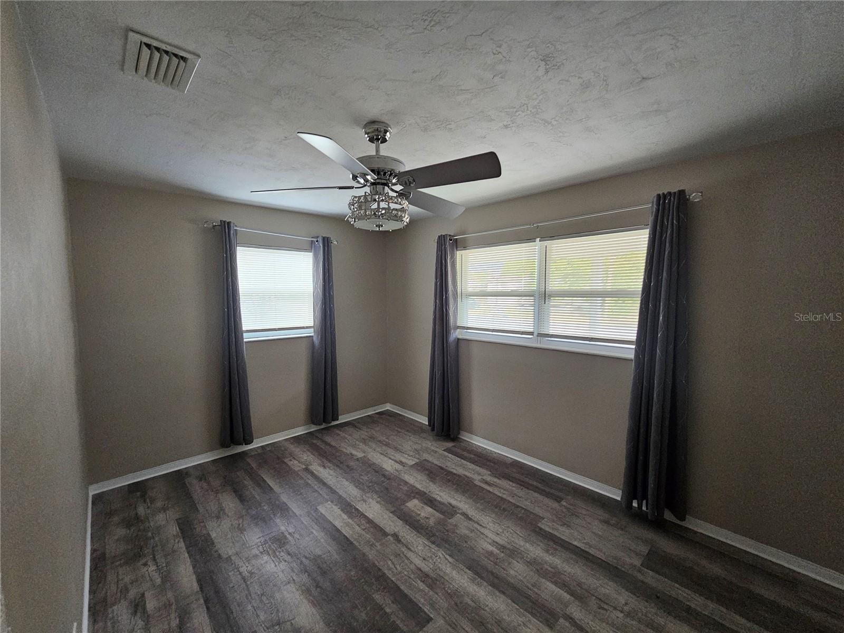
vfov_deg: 89.9
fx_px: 317
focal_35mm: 13
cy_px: 316
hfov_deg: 106.2
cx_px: 422
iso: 500
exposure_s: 1/30
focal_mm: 2.2
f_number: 2.2
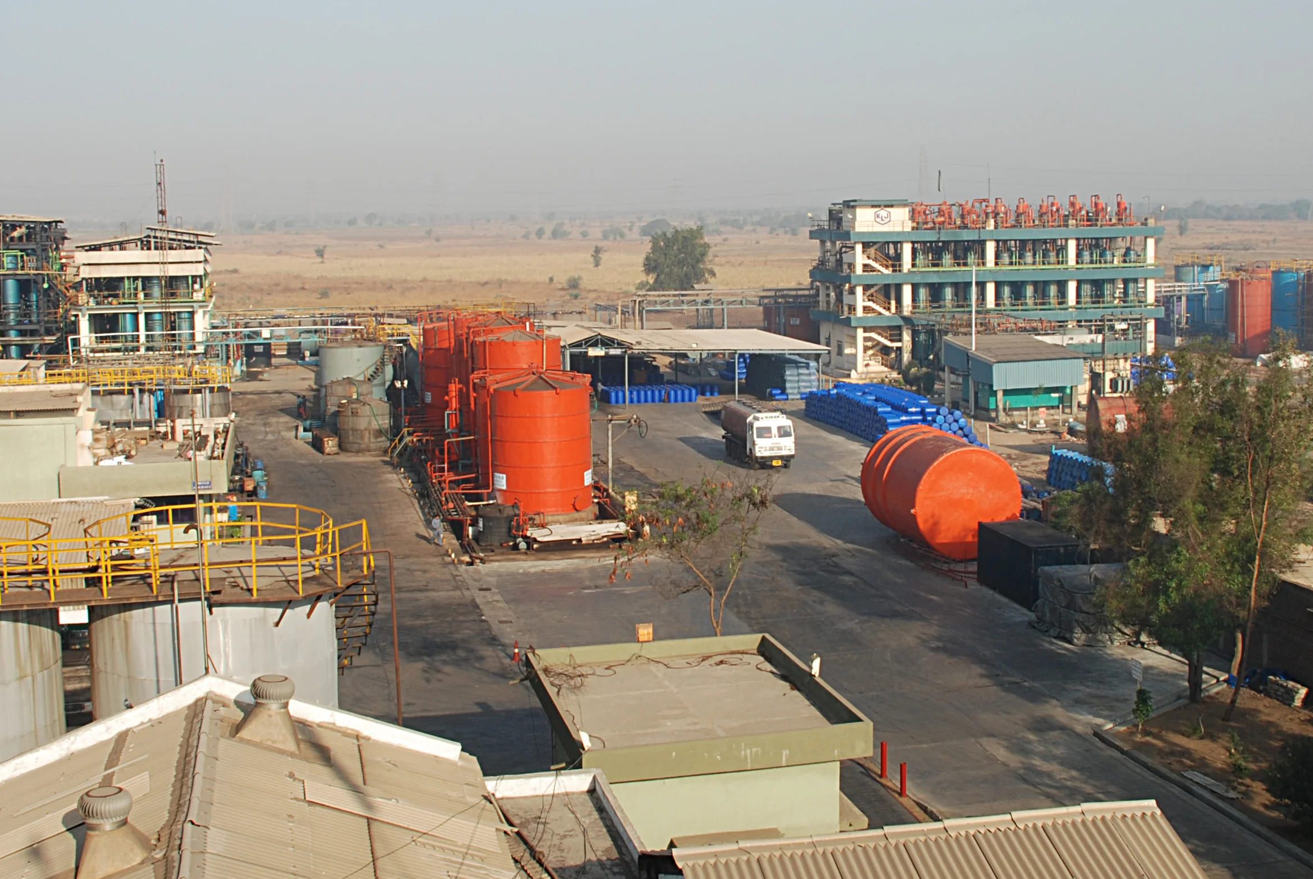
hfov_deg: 39.5
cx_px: 721
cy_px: 331
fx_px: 1826
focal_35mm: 50
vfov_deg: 27.0
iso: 100
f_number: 14
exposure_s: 1/40
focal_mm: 20
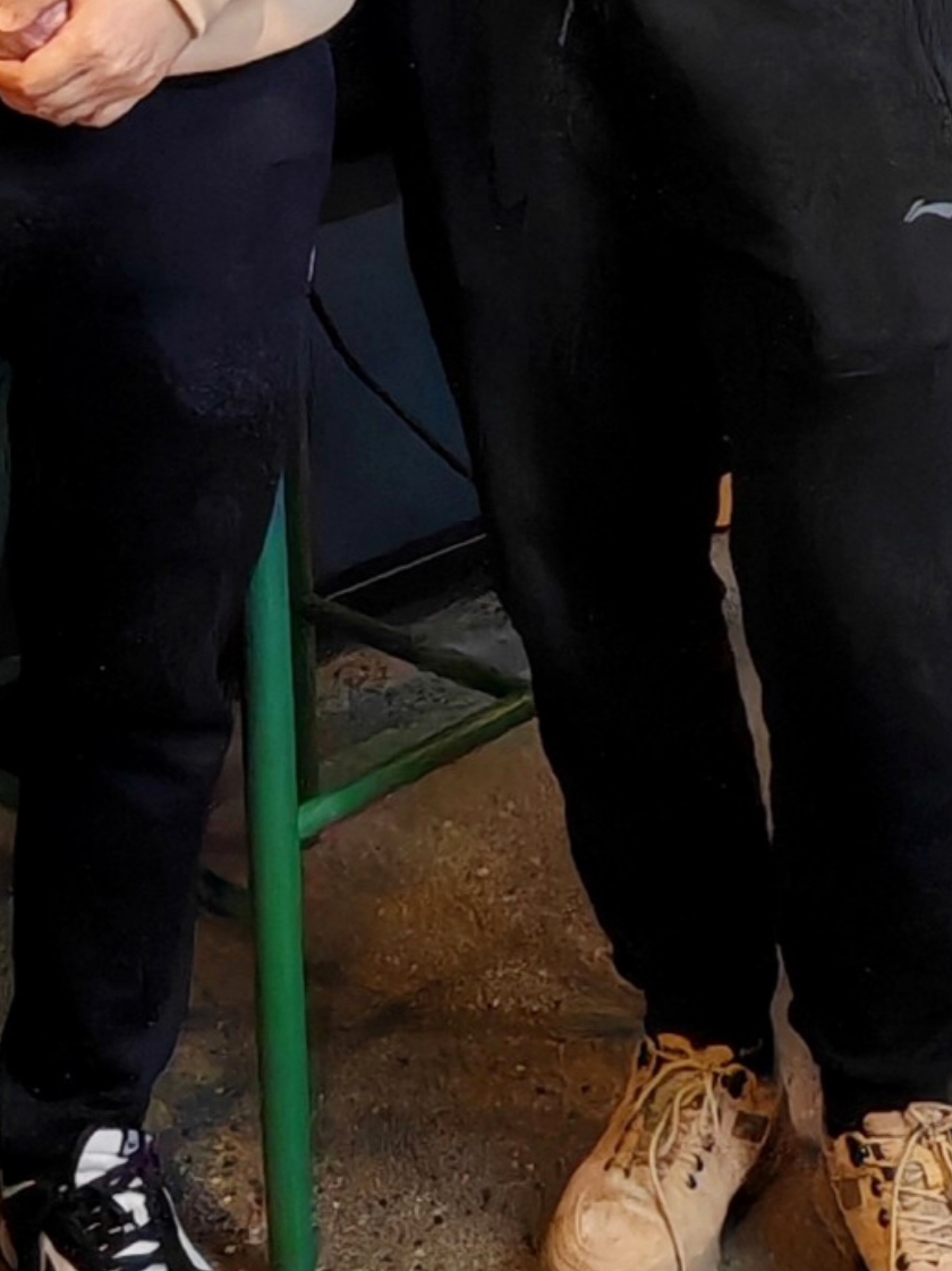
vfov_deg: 22.7
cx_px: 560
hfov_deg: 19.6
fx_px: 2752
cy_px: -447
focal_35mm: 75
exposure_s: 1/50
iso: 320
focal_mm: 1.96
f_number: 2.2
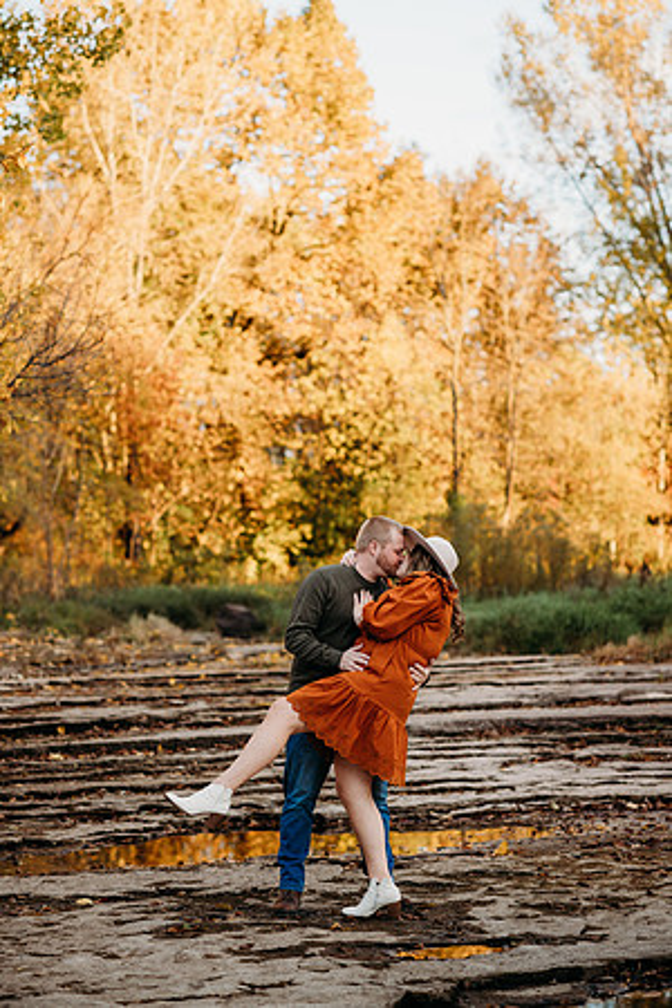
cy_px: 504
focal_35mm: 85
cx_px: 336
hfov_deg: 16.1
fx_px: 2380
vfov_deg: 23.9
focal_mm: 85
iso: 250
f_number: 2.8
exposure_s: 1/320
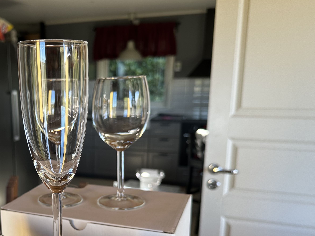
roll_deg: +0.5
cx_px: 62
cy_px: 170
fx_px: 373
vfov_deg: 34.6
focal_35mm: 41
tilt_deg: -12.8
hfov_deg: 43.6
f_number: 1.78
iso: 80
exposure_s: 1/121
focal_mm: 6.86
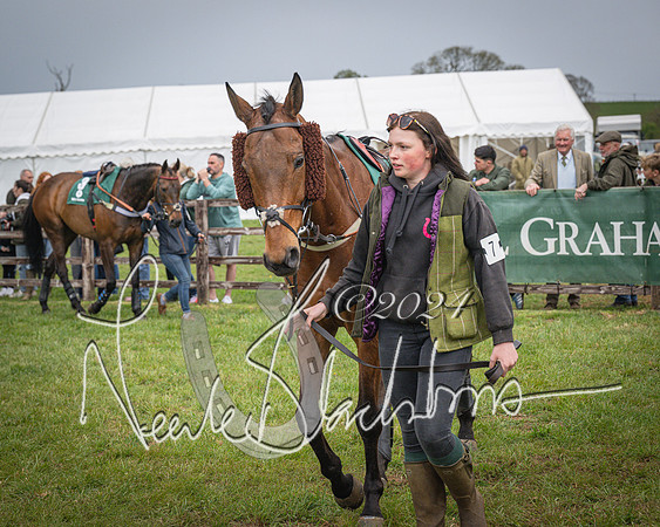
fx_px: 1539
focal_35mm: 79
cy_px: 264
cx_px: 299
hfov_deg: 24.2
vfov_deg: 19.4
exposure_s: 1/5000
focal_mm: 70
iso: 800
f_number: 4.5
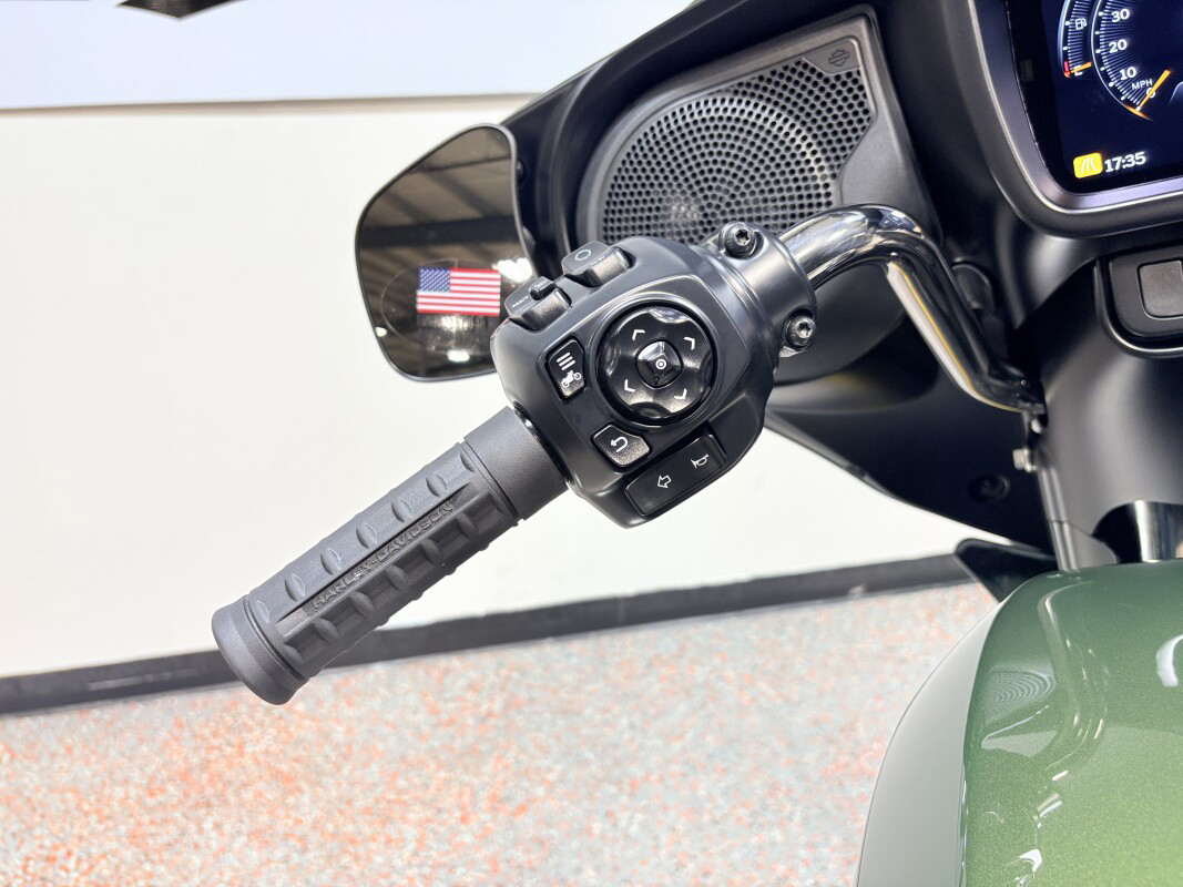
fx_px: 888
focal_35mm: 26
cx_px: 592
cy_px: 444
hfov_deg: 67.3
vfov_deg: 53.1
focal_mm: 5.96
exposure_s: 1/120
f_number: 1.6
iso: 50
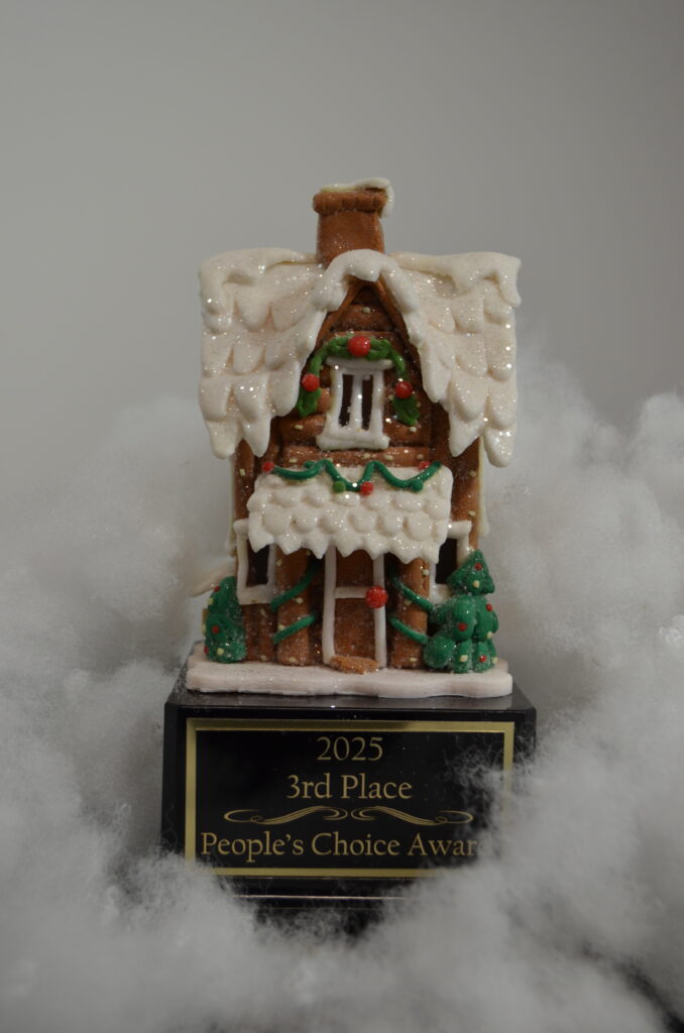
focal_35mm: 45
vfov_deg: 43.7
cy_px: 516
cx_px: 342
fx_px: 1289
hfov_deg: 29.7
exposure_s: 1/80
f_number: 4.5
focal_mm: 30
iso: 400
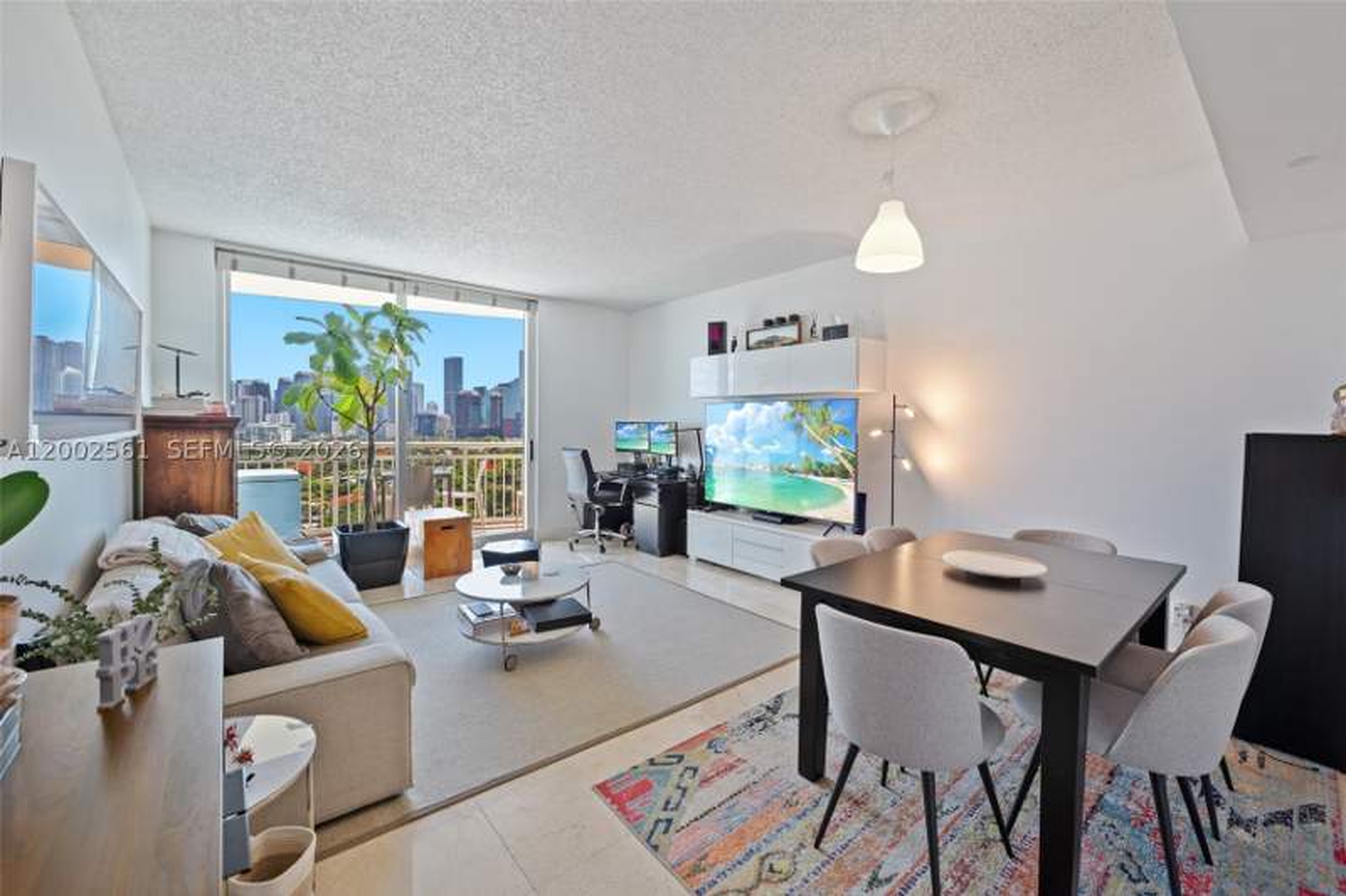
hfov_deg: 104.3
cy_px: 448
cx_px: 673
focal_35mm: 14
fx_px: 523
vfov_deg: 81.2
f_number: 8
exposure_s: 1/15
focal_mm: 14
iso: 200
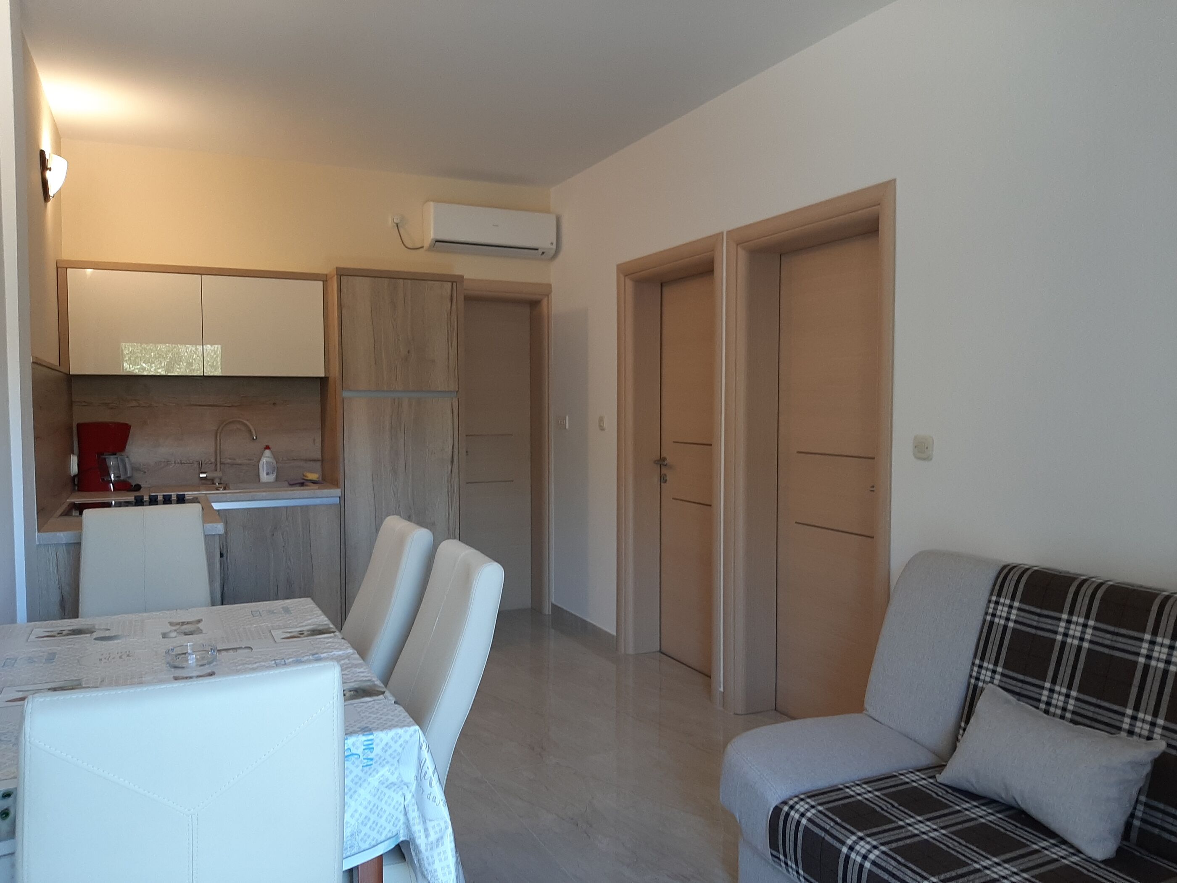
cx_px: 588
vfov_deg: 53.1
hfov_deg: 67.3
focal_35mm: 26
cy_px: 442
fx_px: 884
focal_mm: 3.93
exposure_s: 1/50
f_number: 1.7
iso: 64
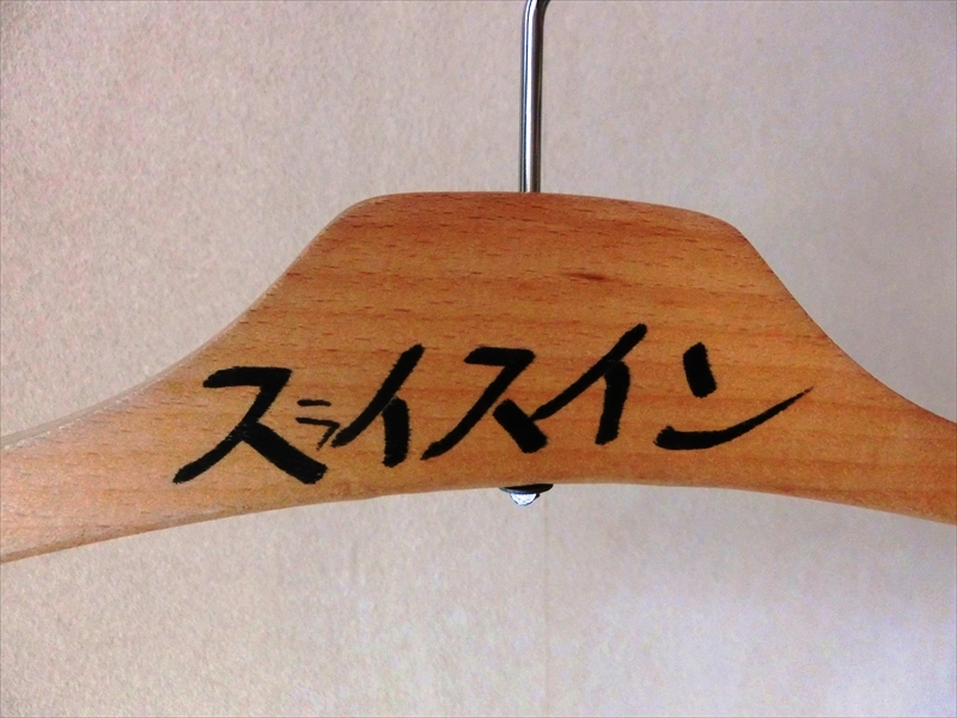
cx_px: 478
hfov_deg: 71.6
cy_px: 359
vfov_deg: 56.8
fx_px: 664
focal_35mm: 24
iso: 800
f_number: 3
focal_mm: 4.24
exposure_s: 1/125
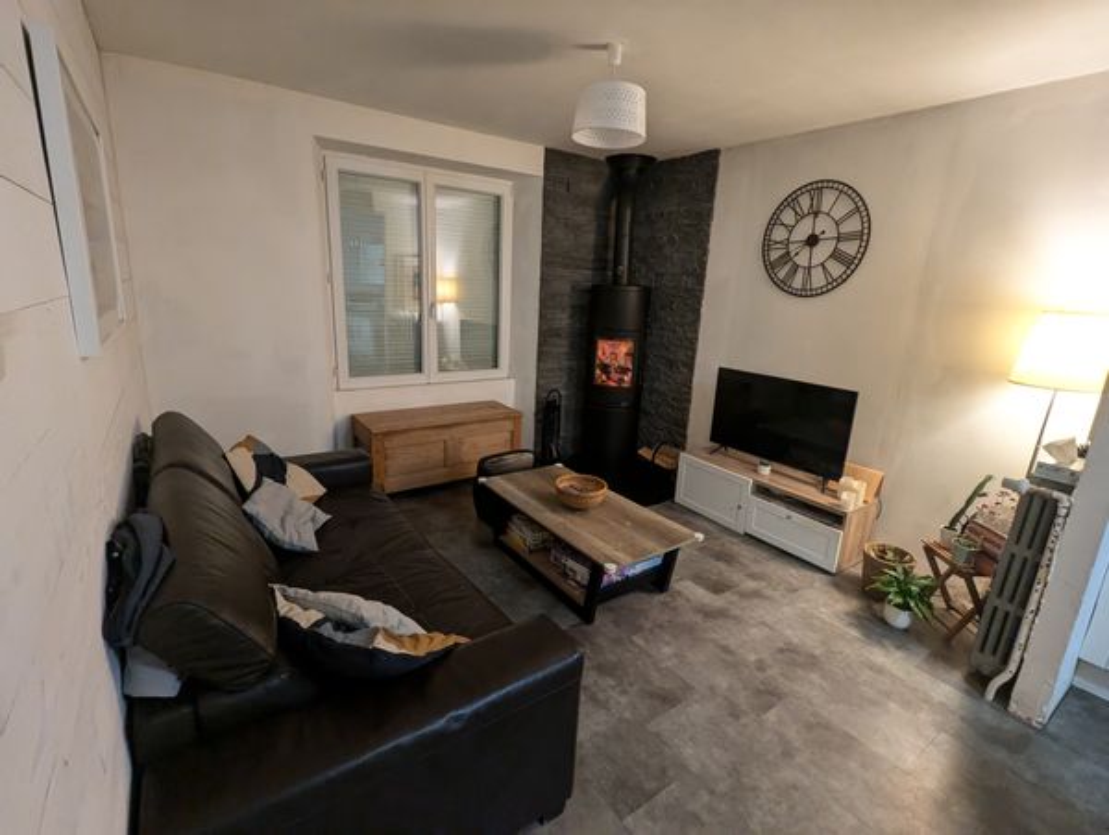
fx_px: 513
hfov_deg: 94.4
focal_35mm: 16
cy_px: 418
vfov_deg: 78.3
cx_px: 554
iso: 367
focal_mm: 2.35
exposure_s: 1/25
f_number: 2.2
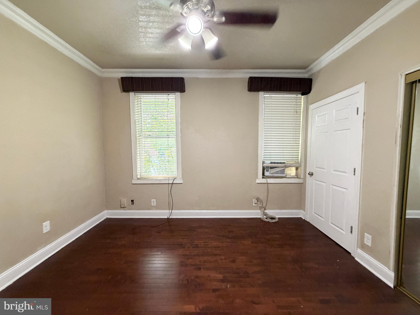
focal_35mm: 14
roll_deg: +0.9
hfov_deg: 102.1
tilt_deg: -4.1
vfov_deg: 85.7
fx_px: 170
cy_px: 158
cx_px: 210
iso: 400
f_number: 2.2
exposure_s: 1/60
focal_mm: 2.22
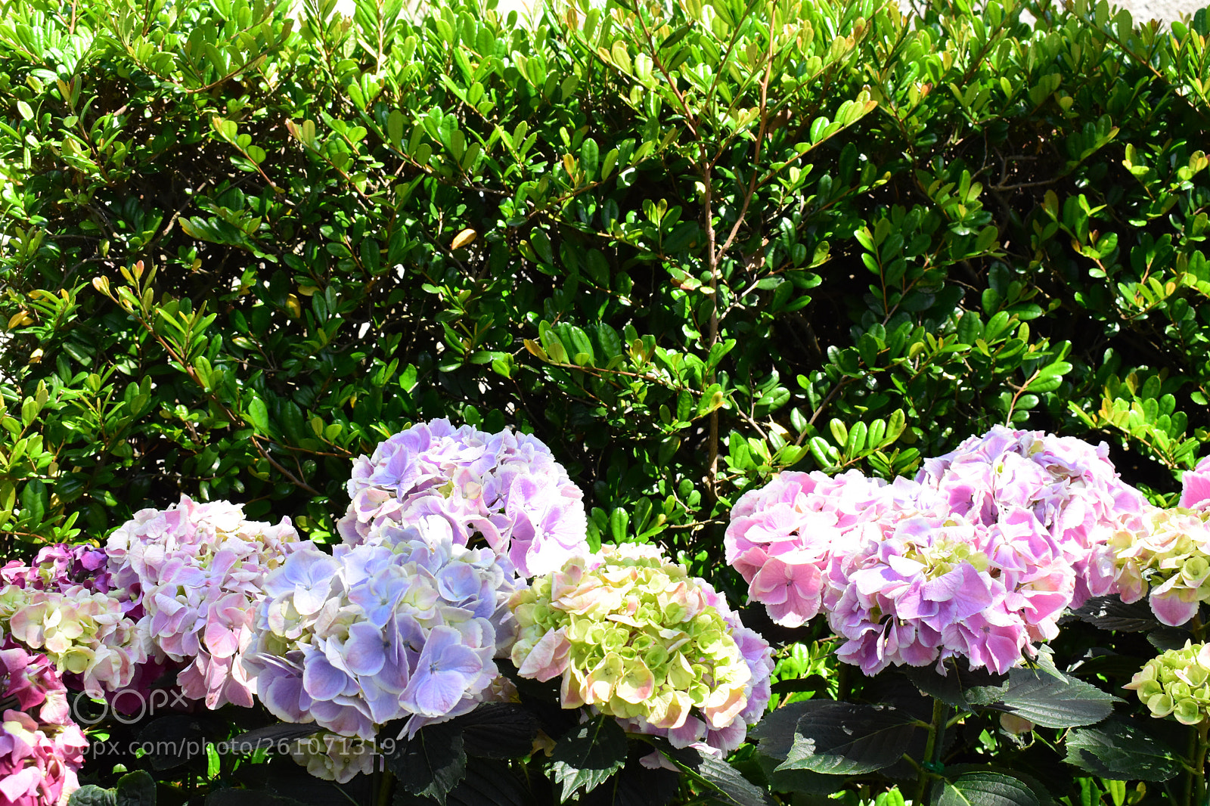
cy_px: 403
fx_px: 1714
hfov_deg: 38.9
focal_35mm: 51
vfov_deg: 26.5
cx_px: 605
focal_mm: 34
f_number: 11
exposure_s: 1/800
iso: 2000
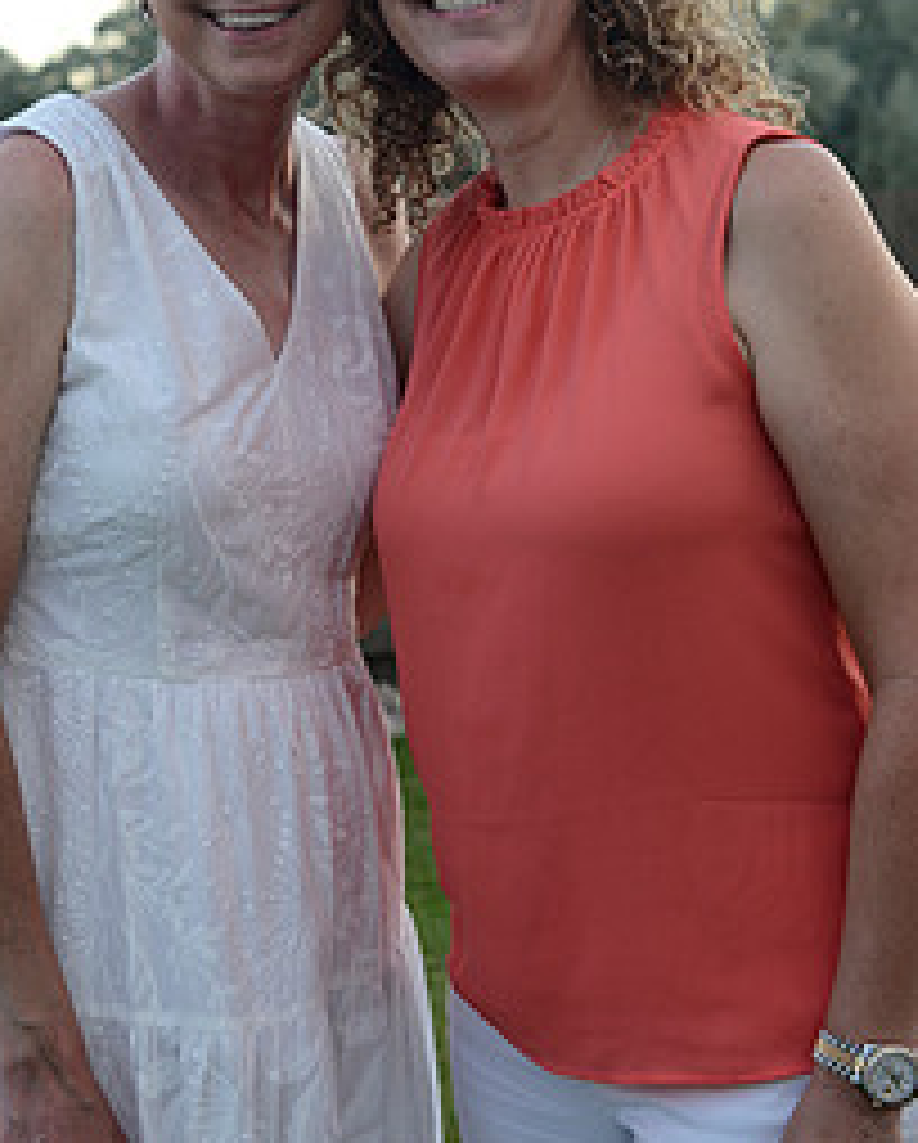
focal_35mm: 83
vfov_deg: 22.8
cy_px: 310
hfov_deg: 18.5
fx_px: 2812
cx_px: 333
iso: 400
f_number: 5
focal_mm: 50
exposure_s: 1/200
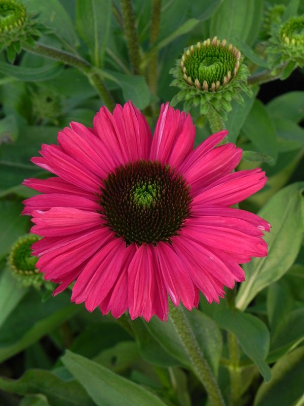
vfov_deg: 18.7
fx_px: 1229
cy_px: 203
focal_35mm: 105
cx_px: 152
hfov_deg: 14.1
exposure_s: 1/250
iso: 160
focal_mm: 18.8
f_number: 4.5
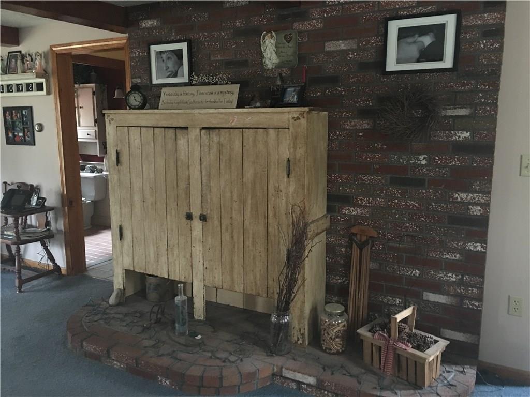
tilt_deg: -9.3
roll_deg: +0.1
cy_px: 198
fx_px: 444
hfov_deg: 61.7
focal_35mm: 29
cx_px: 265
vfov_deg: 48.2
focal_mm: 4.15
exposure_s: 1/4
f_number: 2.2
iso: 125
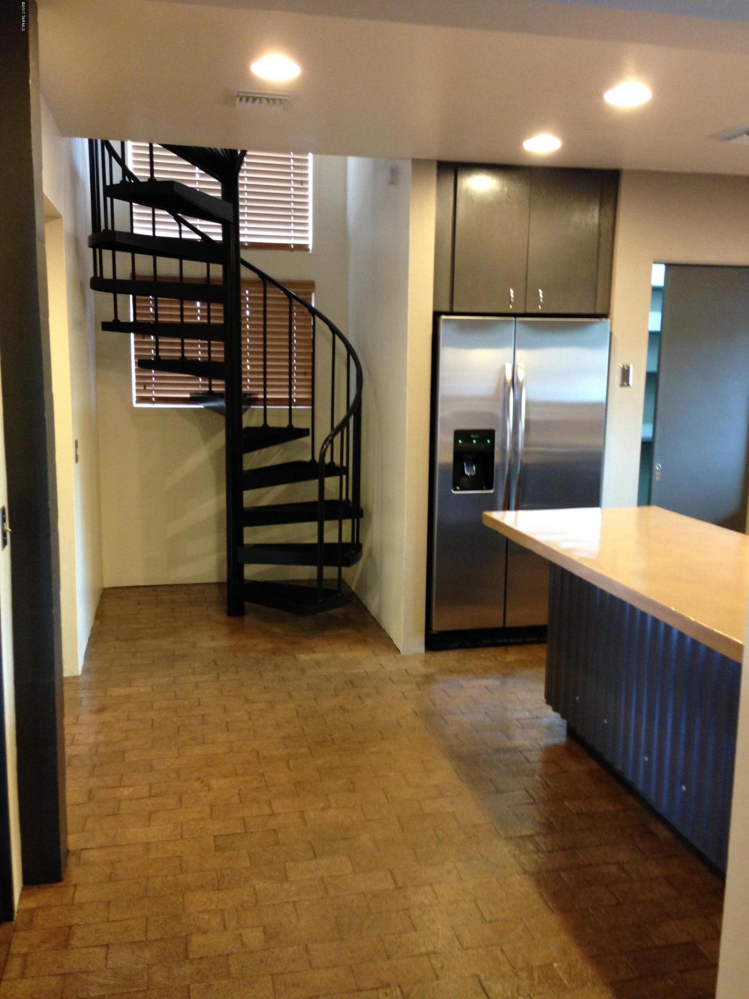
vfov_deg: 55.4
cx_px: 374
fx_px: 952
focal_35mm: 33
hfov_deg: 42.9
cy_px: 500
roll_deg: -2.1
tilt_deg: -8.4
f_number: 2.4
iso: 200
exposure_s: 1/20
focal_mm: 4.12
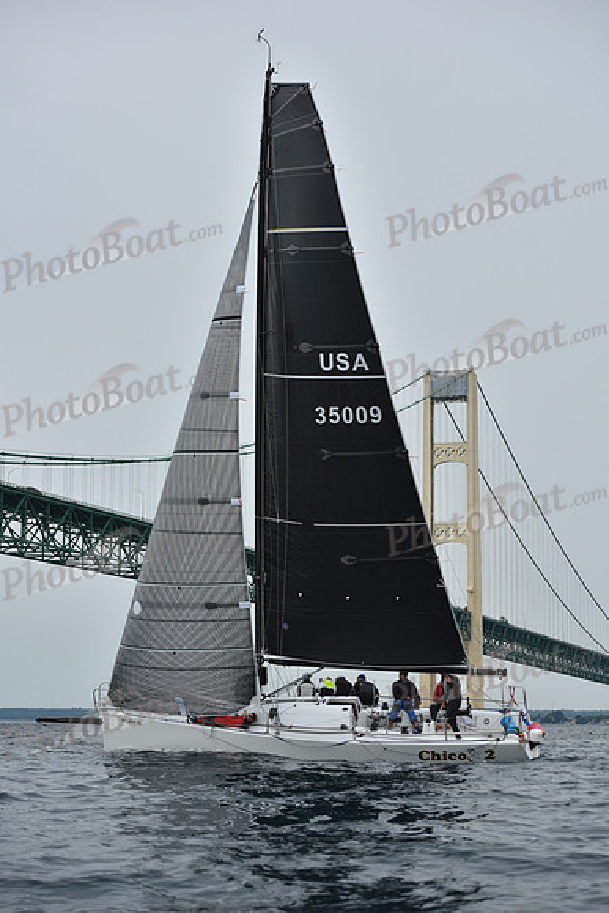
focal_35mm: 70
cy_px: 456
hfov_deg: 19.5
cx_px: 304
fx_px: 1775
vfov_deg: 28.8
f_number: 5.6
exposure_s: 1/800
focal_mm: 70
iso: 250
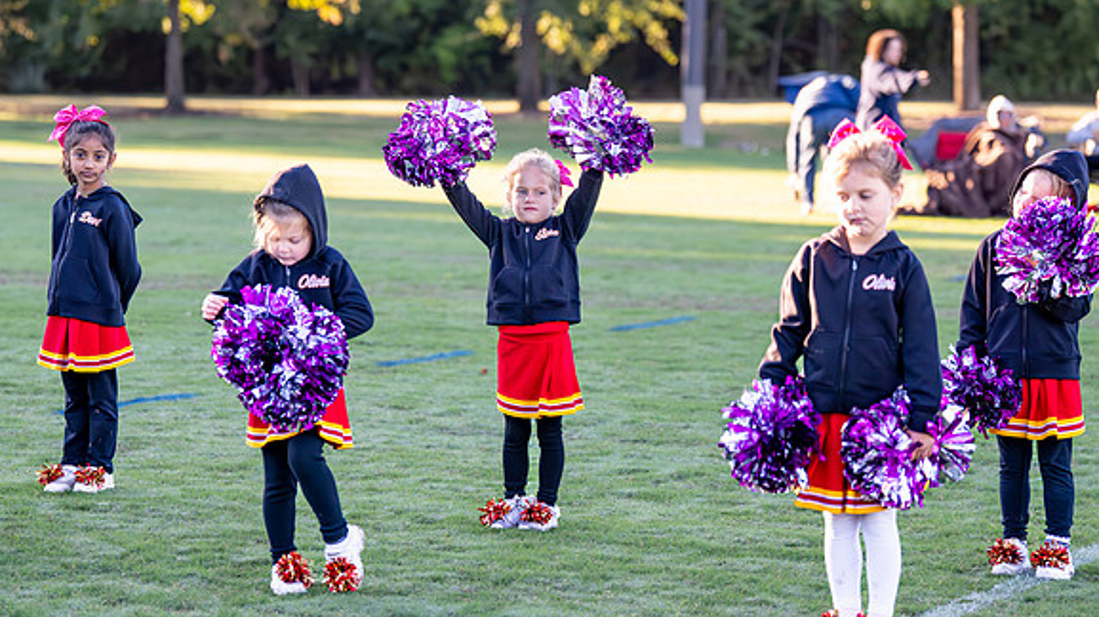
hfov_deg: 16.9
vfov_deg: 9.5
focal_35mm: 127
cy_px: 266
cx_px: 527
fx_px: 3699
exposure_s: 1/3200
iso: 1600
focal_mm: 98
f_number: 2.8
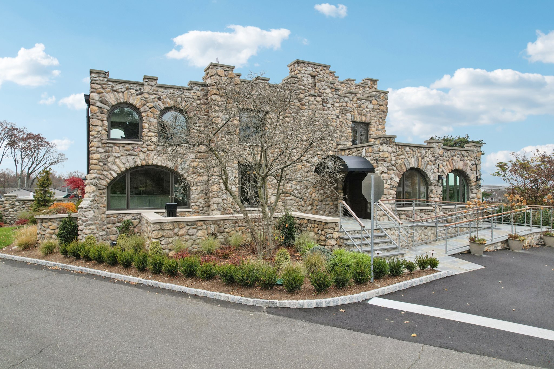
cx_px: 277
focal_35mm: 22
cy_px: 184
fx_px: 339
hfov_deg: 78.6
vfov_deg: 57.2
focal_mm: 8.4
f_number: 2.8
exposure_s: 1/800
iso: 110
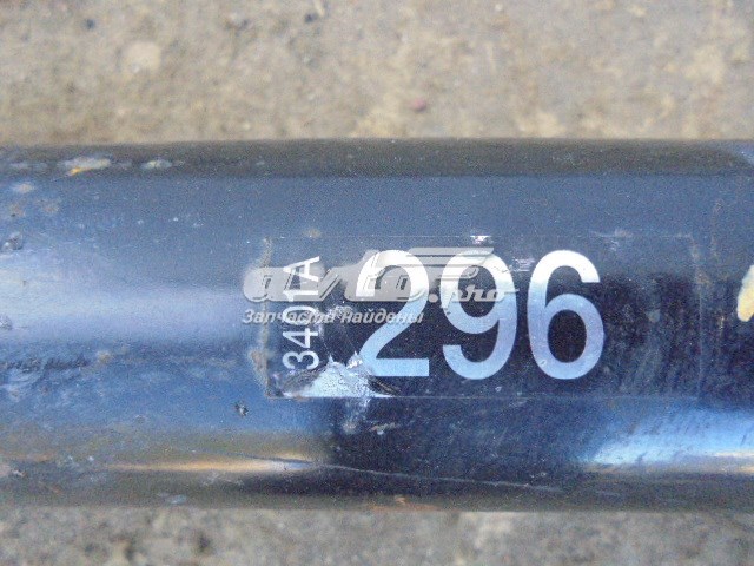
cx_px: 377
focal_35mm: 26
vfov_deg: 53.1
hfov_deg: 67.3
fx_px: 566
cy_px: 283
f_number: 3.5
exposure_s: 1/200
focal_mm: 4.6
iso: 800
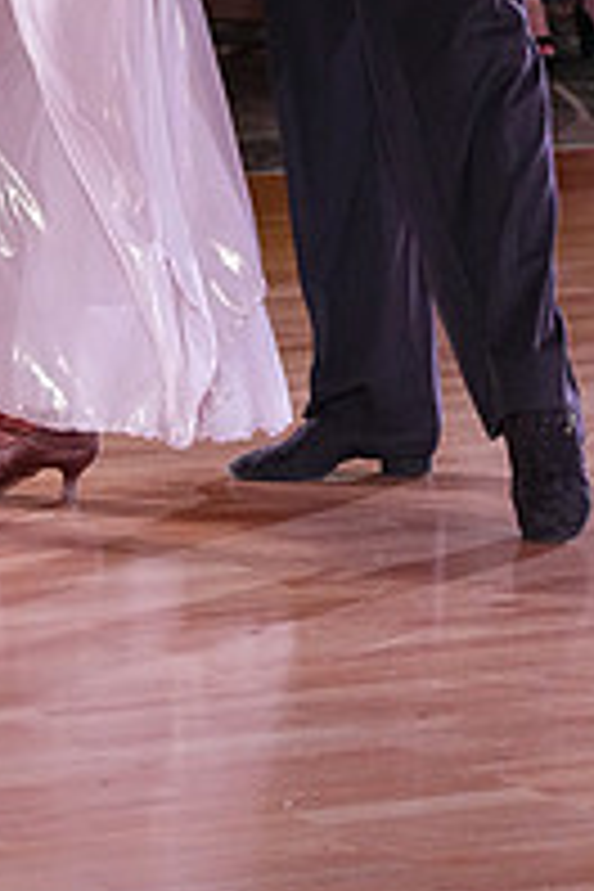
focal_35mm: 308
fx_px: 7622
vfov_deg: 6.6
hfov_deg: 4.5
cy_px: -333
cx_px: 43
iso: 5000
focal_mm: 105
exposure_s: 1/400
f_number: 5
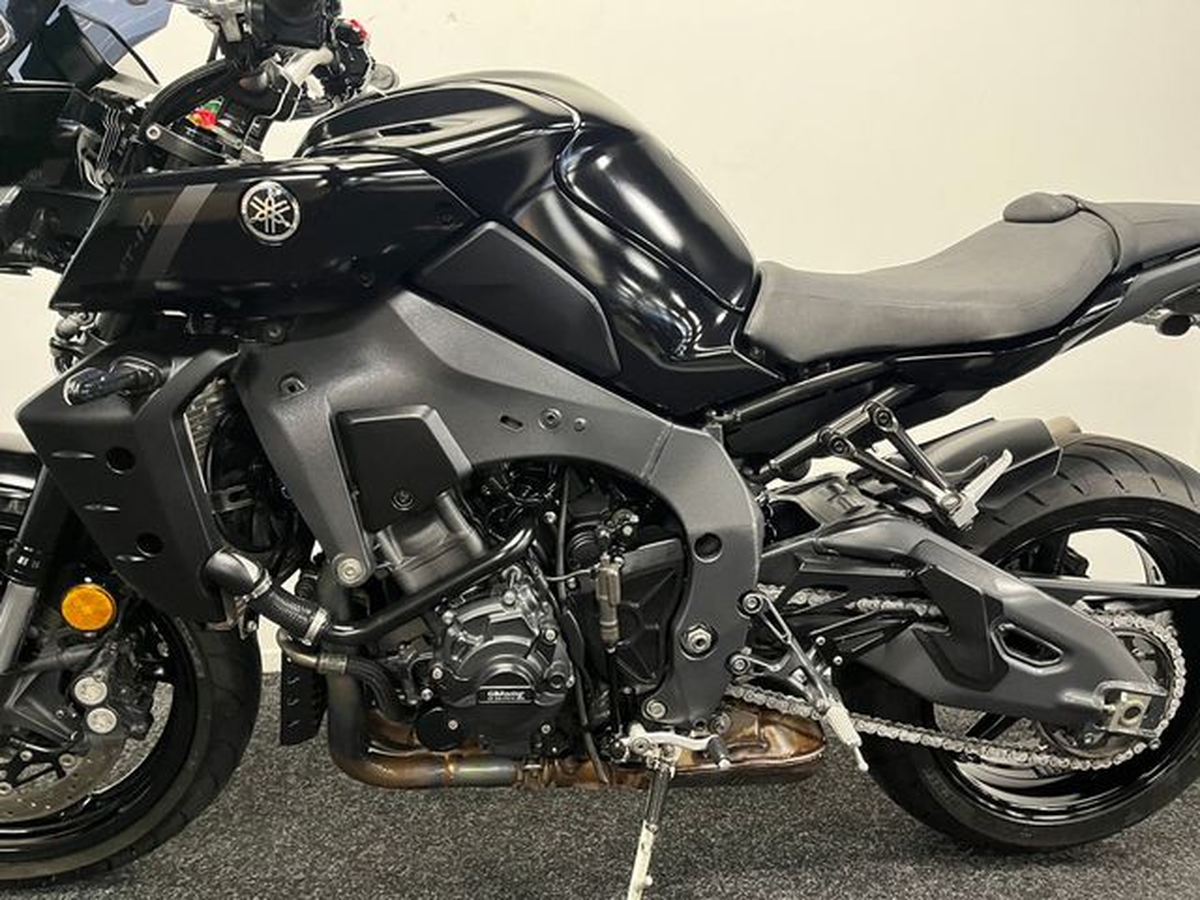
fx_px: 901
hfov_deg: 67.3
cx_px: 600
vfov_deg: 53.1
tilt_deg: -9.1
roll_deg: -1.7
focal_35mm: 26
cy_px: 450
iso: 500
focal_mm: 5.1
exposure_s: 1/33
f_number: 1.6
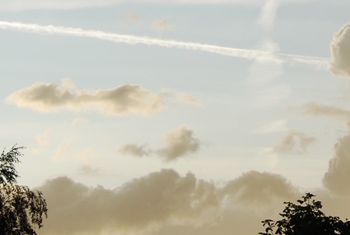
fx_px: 2646
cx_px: 510
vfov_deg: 5.0
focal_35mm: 272
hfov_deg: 7.5
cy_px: -113
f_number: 9
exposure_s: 1/160
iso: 200
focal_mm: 55
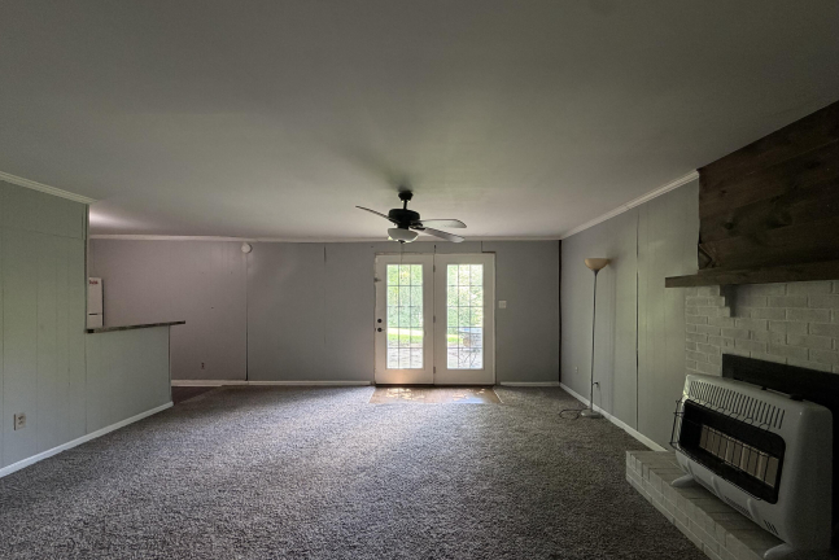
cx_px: 429
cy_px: 301
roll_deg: +0.6
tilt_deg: -0.5
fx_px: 350
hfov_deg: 100.4
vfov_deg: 77.3
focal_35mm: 15
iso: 250
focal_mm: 2.22
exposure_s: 1/60
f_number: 2.2
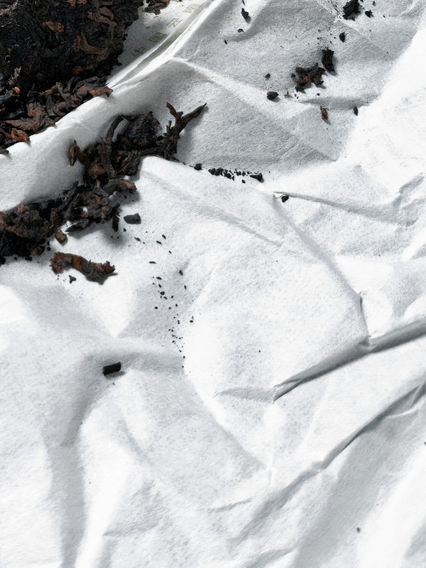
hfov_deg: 14.8
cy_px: -163
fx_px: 1543
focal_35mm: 94
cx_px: -177
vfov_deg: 19.3
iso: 160
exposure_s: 1/100
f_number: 2
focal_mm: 6.98
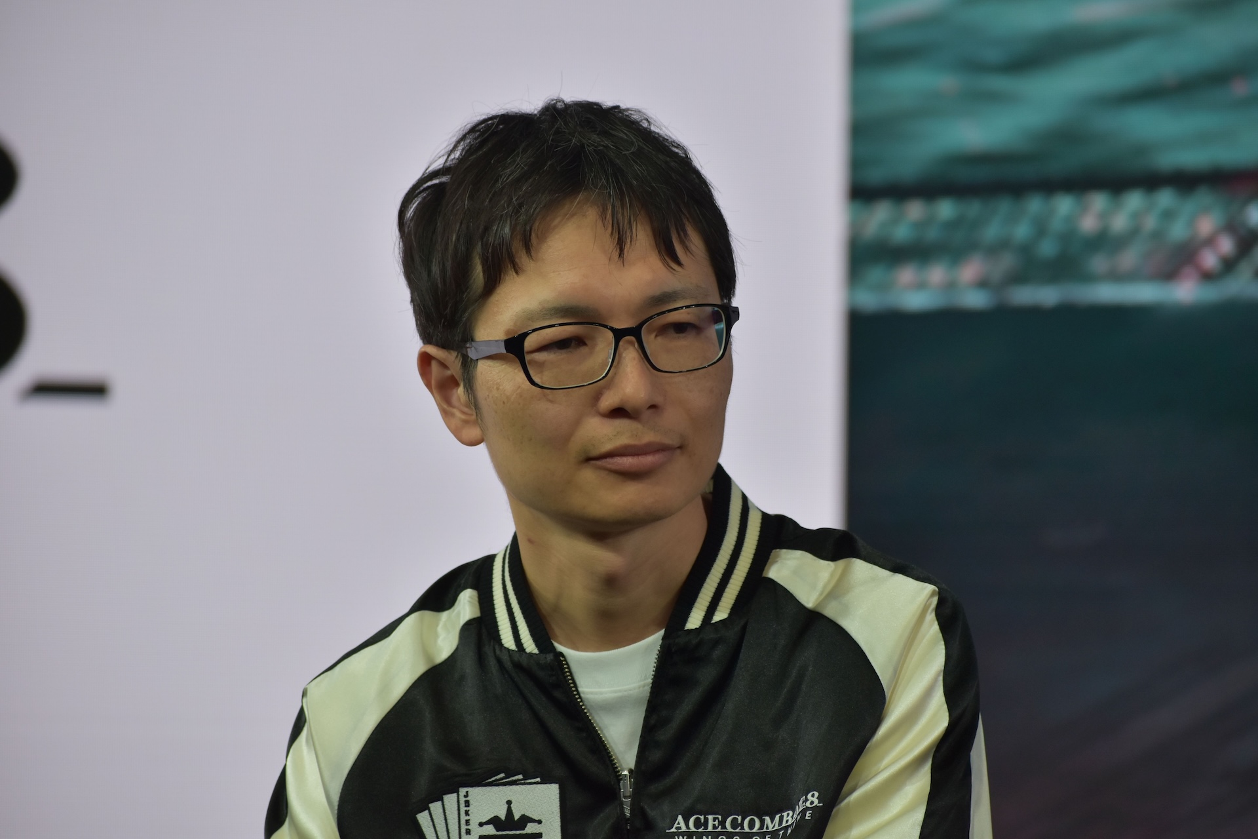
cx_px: 629
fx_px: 7600
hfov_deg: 9.5
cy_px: 420
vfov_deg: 6.3
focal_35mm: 218
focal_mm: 145
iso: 560
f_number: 4.8
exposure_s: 1/250
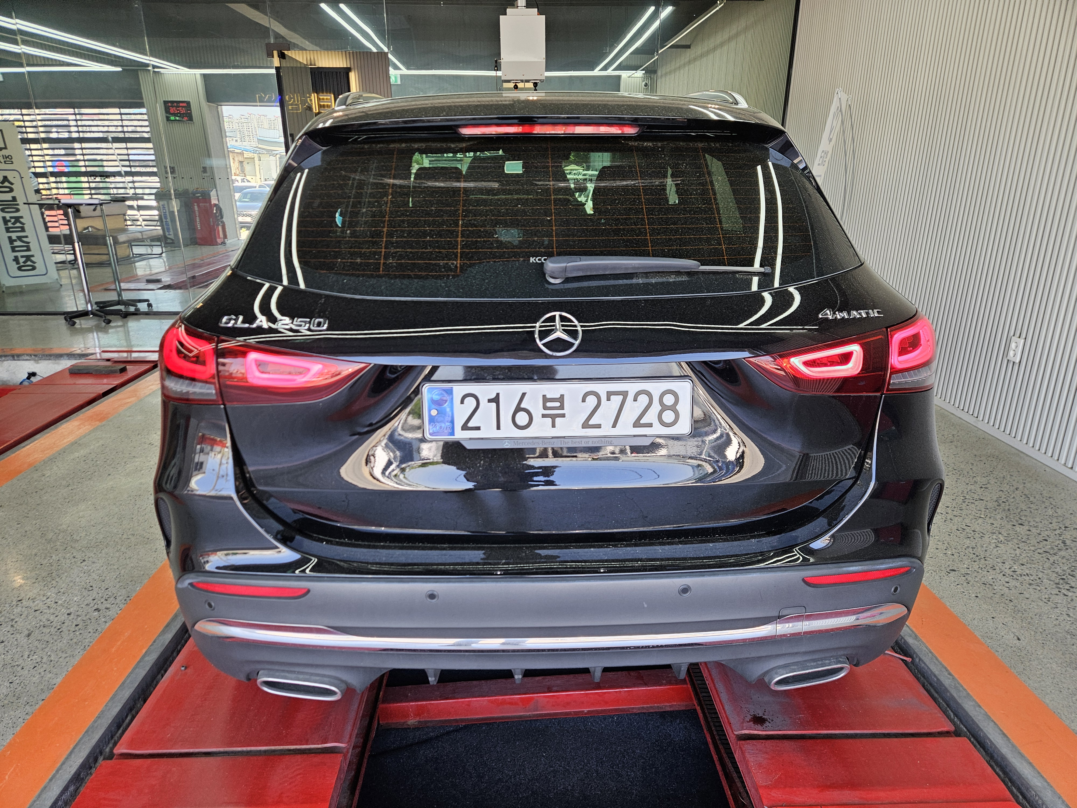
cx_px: 538
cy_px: 404
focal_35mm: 23
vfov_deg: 58.9
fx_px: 716
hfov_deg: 73.9
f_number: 1.8
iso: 80
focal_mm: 5.4
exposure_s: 1/207
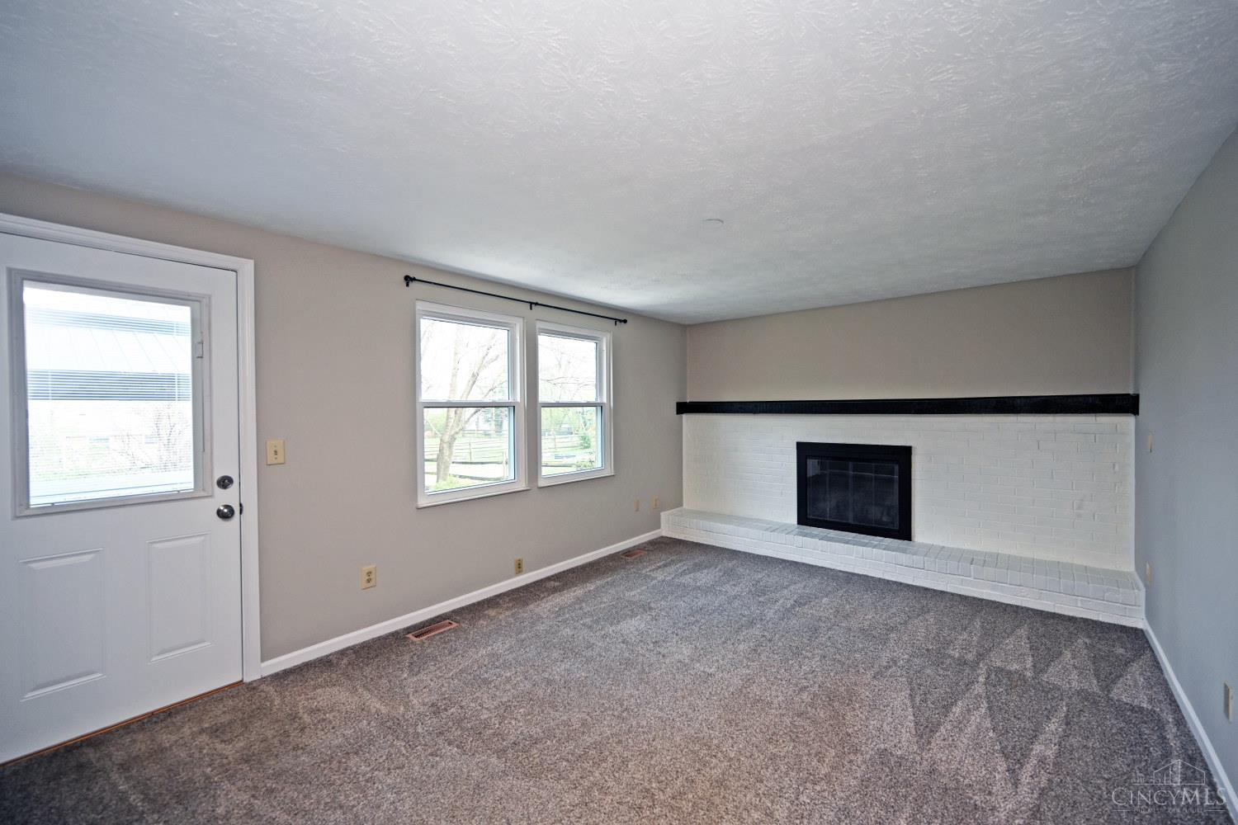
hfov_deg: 104.3
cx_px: 619
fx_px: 481
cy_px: 412
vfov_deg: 81.2
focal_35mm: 14
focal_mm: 14
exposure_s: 1/60
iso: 280
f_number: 4
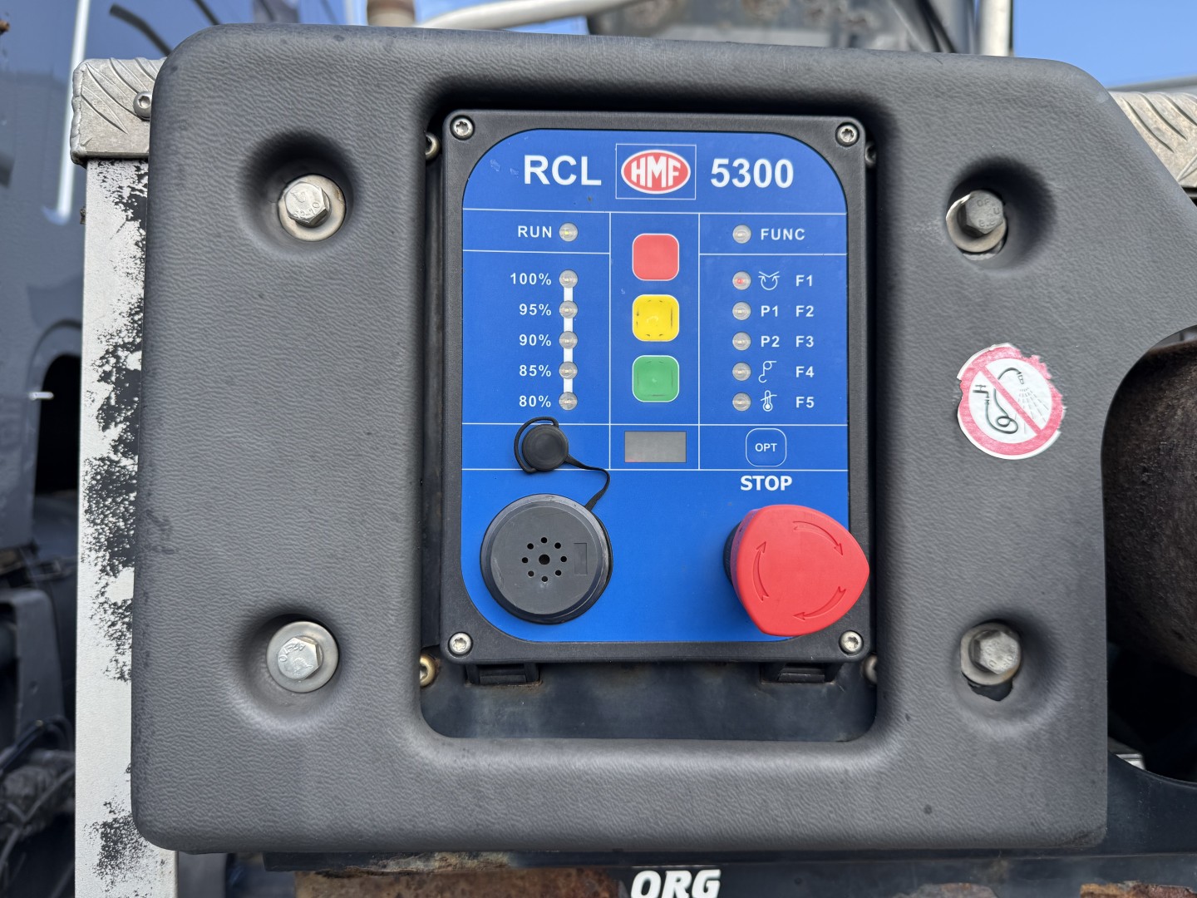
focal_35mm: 24
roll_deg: -0.8
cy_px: 449
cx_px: 598
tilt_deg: +1.3
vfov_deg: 56.8
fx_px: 830
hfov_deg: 71.6
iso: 80
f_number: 1.78
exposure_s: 1/1192
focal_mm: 6.76
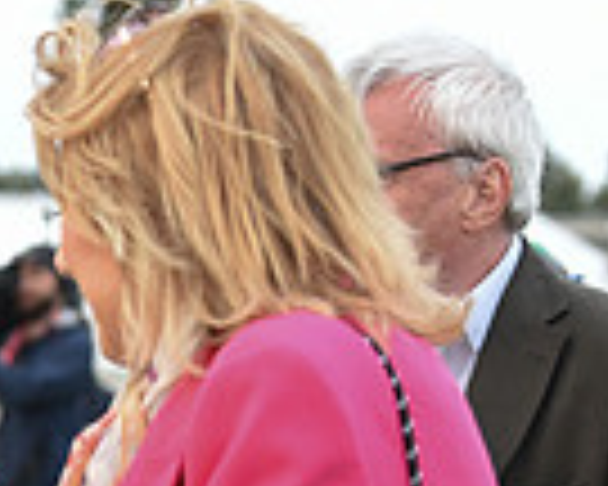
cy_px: 765
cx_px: -446
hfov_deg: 6.7
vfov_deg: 5.4
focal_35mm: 284
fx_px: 5110
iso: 1000
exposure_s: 1/400
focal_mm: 70
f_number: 4
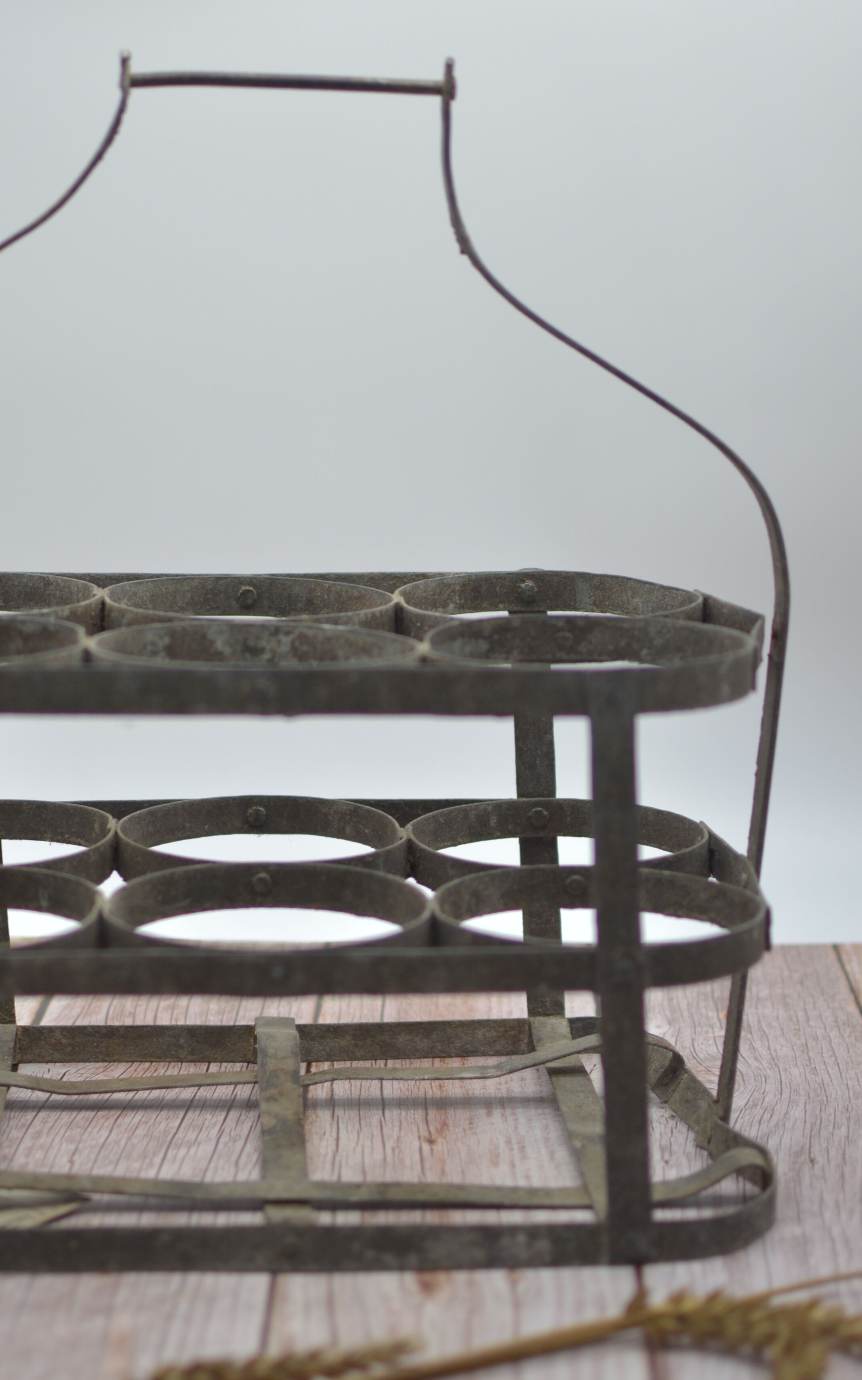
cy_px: 581
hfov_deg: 17.9
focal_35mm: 73
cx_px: 256
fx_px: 2732
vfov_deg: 28.3
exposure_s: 1/500
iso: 100
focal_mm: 35
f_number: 1.8
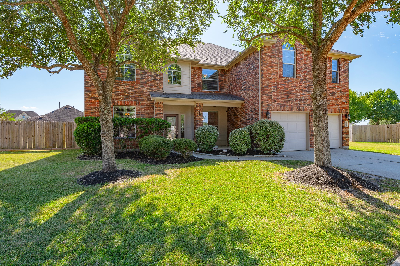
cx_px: 200
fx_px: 222
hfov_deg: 84.0
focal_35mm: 20
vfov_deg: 61.9
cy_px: 133
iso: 125
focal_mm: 20
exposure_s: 1/80
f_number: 13
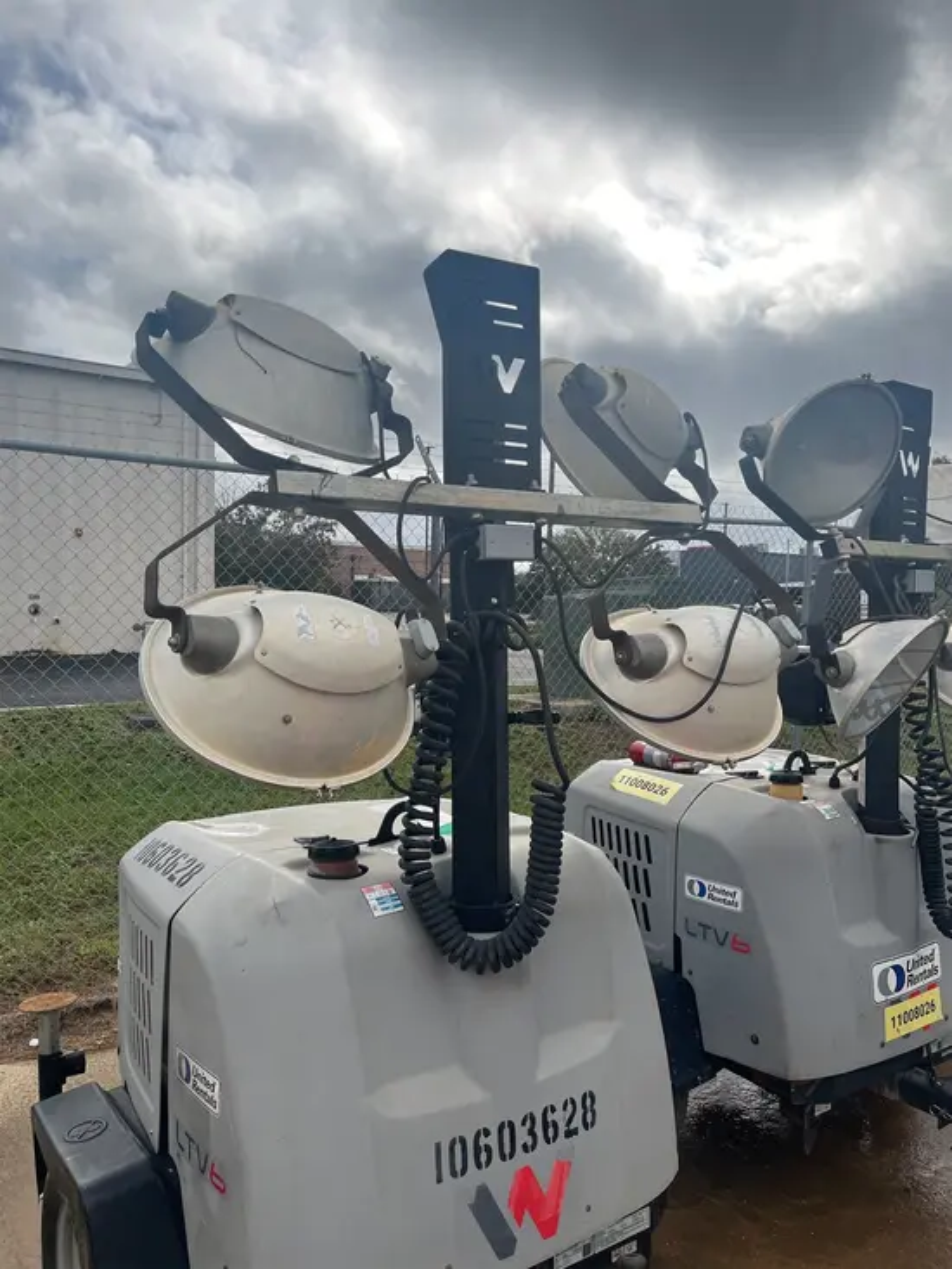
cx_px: 476
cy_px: 634
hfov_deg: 53.1
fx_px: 953
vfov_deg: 67.3
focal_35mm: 26
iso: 50
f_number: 1.6
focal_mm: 5.1
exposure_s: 1/2967
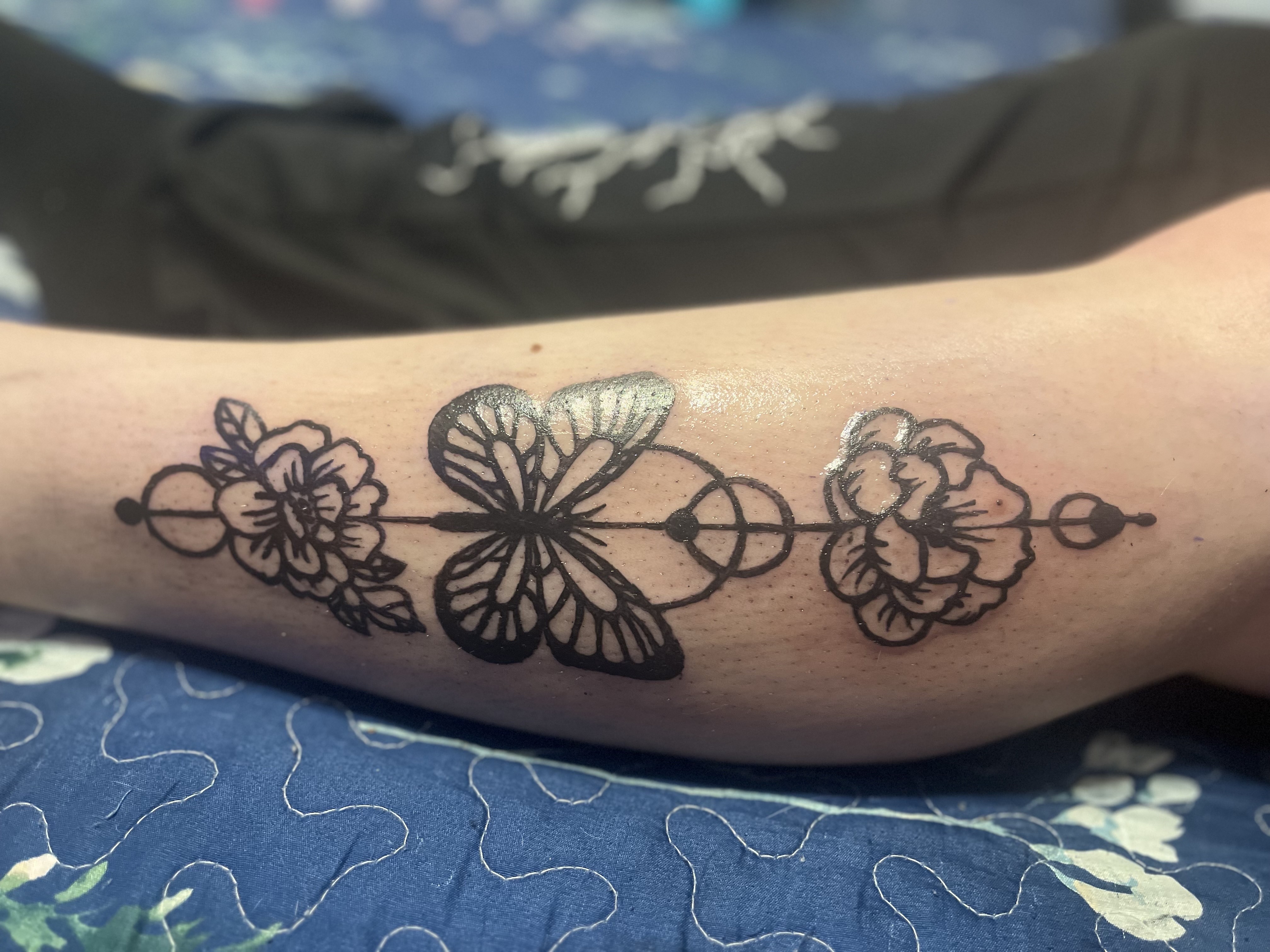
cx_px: 635
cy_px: 476
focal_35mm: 26
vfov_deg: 53.1
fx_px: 954
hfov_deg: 67.3
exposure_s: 1/40
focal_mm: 5.1
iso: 400
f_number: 1.6
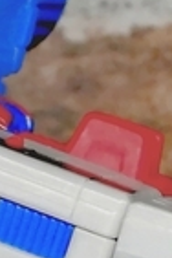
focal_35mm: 383
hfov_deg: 3.5
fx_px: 2745
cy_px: -9
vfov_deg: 5.4
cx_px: -329
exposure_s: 1/114
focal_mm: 3.62
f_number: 1.8
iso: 50
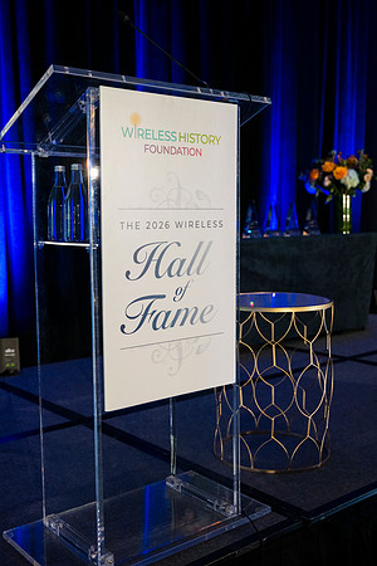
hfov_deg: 32.6
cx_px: 188
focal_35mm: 41
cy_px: 283
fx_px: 644
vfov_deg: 47.4
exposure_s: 1/125
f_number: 4
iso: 2500
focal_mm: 41
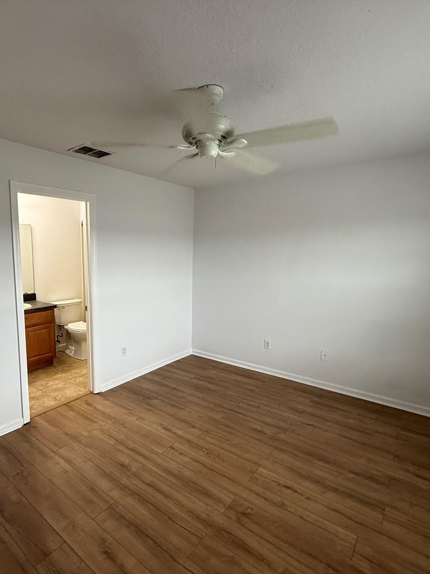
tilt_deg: -6.1
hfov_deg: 67.8
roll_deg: +0.6
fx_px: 315
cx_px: 166
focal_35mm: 19
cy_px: 291
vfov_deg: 84.7
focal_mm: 2.22
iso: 200
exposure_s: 1/120
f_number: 2.2
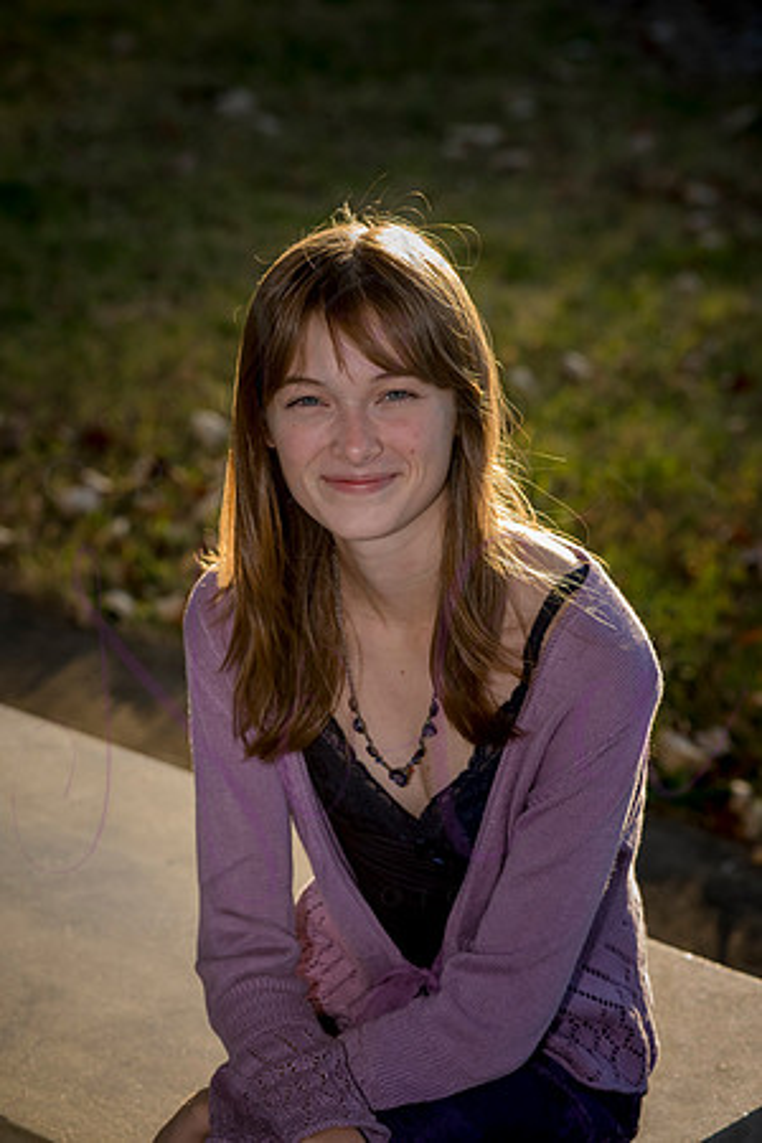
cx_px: 381
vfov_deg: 18.3
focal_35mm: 112
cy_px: 572
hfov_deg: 12.2
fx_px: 3556
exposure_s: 1/400
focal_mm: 112
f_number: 7.1
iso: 800
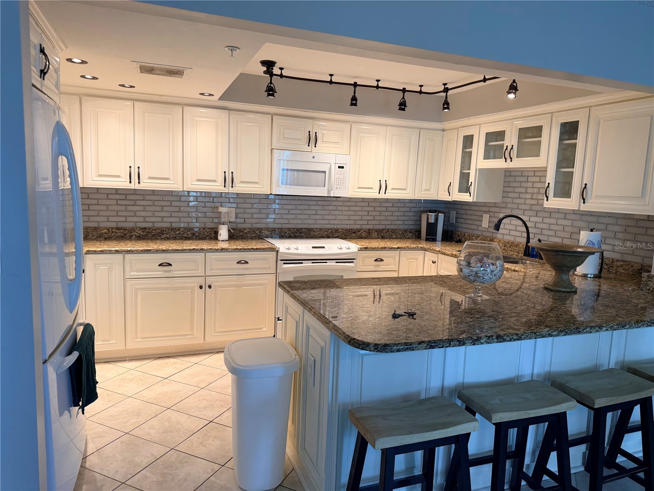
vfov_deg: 56.8
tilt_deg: -6.9
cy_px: 246
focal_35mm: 24
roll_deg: -2.4
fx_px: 453
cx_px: 327
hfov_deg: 71.6
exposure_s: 1/120
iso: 125
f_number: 1.78
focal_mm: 6.76
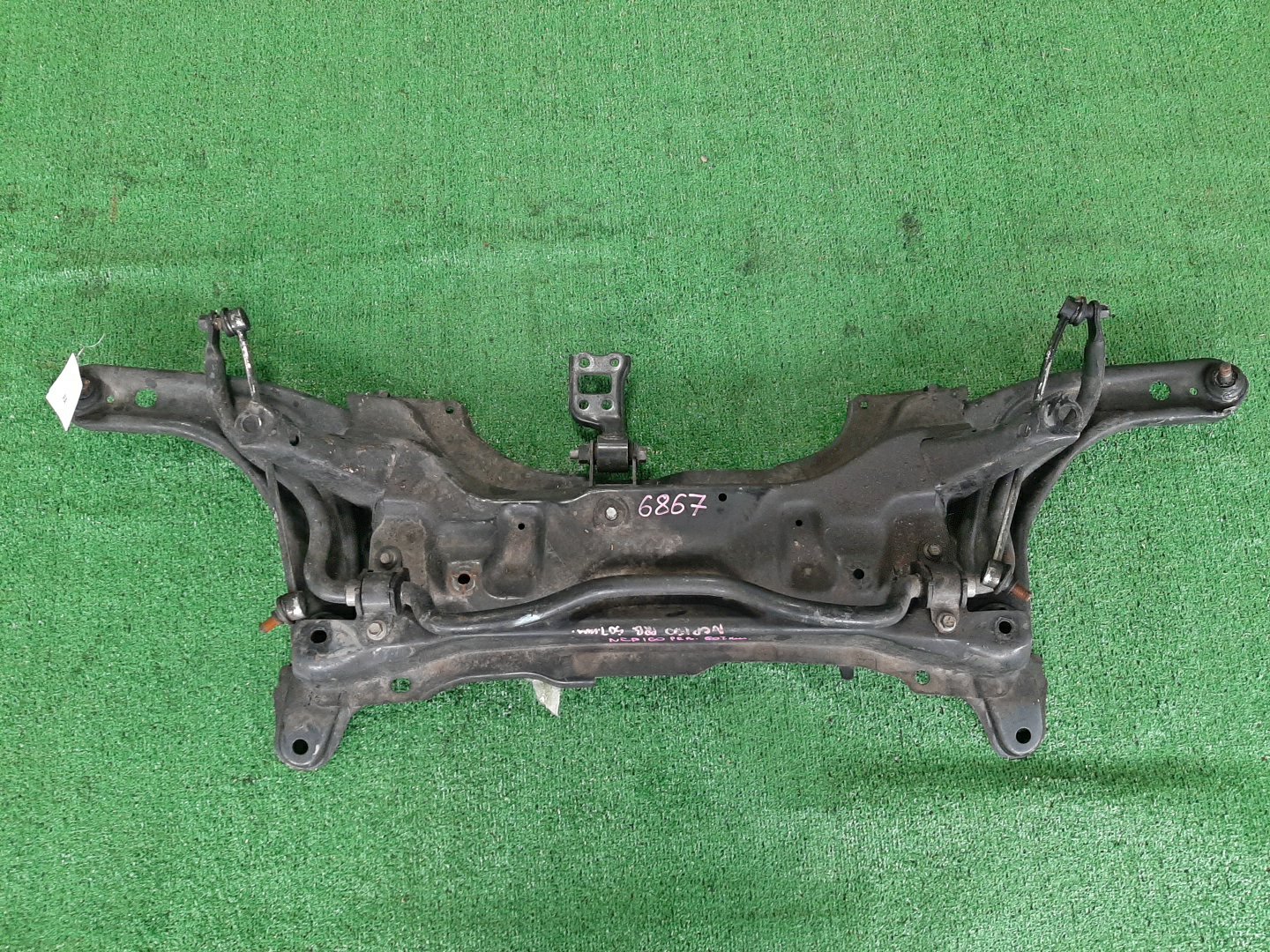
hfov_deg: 67.3
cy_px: 476
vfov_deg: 53.1
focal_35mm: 26
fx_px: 954
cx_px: 635
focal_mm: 3.93
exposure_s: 1/50
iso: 226
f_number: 1.7
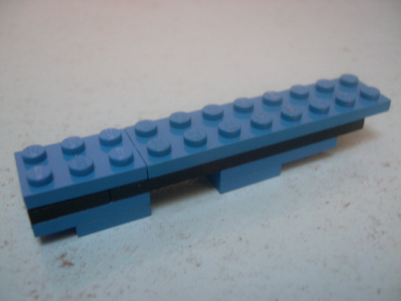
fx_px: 440
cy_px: 150
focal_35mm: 38
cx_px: 200
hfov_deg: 49.0
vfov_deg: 37.7
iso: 100
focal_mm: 8
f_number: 2.8
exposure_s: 1/26.2
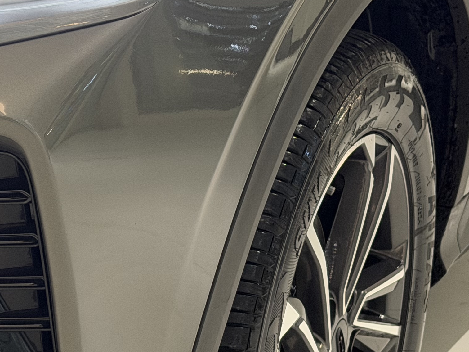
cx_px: -95
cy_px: 187
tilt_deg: -15.3
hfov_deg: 14.9
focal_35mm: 128
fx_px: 1734
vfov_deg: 11.6
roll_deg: -3.1
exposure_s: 1/60
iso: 250
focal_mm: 6.76
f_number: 1.78
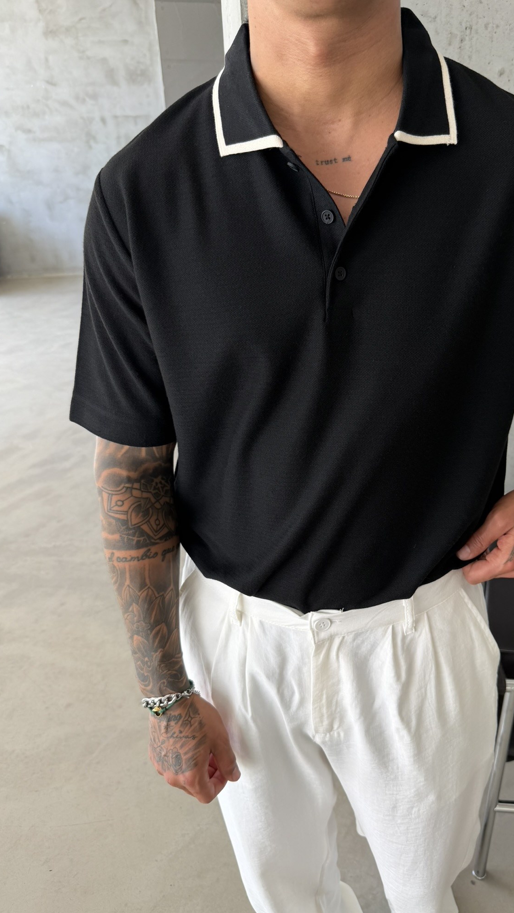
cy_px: 464
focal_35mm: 27
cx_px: 349
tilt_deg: -27.3
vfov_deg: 69.8
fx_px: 654
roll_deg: -0.3
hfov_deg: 42.2
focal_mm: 6.76
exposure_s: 1/231
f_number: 1.78
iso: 64
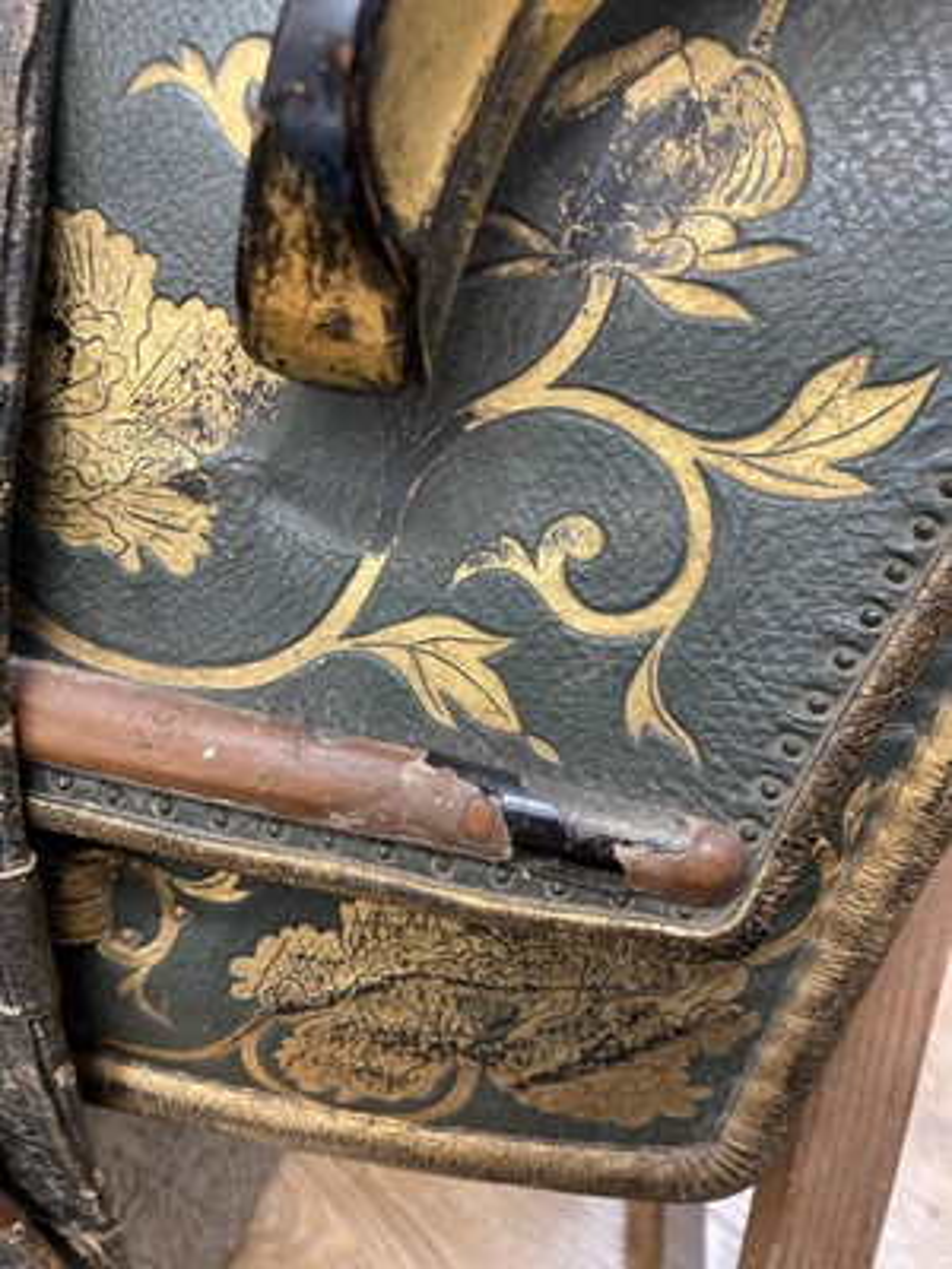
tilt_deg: -42.1
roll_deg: -5.8
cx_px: 476
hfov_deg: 49.7
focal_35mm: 28
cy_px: 634
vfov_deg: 63.4
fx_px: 1027
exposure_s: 1/33
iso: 250
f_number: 1.8
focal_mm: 3.99
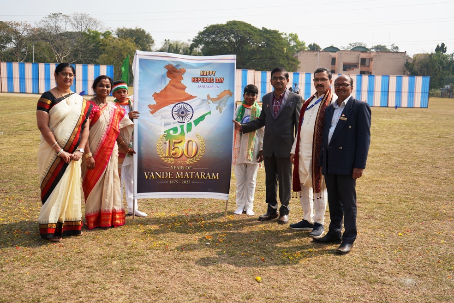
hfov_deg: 50.7
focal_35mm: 38
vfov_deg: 35.1
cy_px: 152
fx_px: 479
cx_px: 227
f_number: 4.5
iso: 100
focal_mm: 38
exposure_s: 1/640
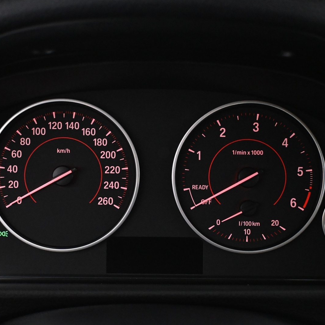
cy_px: 162
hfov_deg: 31.6
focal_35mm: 54
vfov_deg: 31.6
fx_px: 574
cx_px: 145
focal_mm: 28
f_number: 4.5
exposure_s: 1/60
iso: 6400
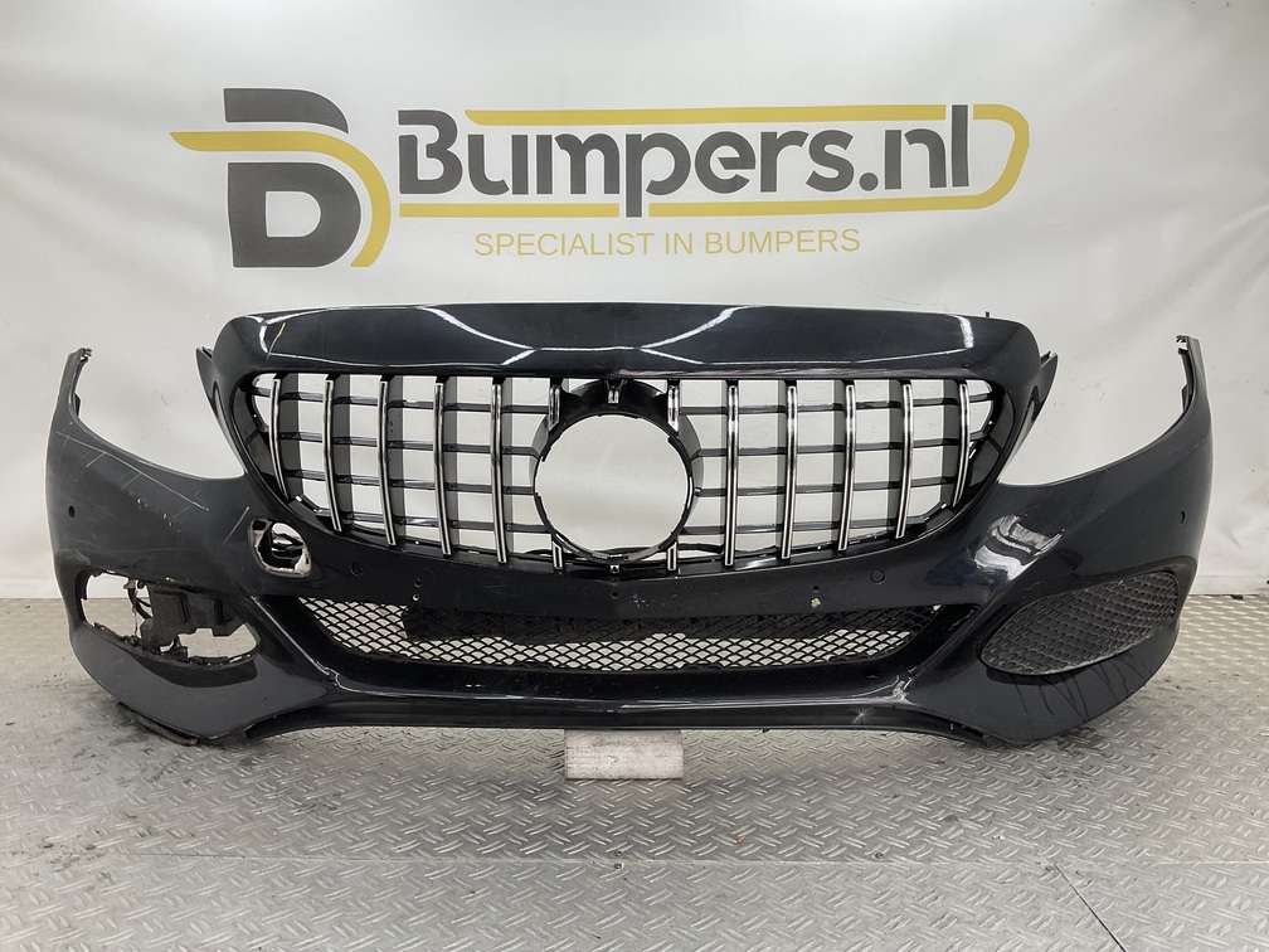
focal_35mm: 29
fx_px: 1063
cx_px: 634
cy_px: 476
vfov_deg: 48.2
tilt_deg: -6.9
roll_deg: -1.1
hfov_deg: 61.7
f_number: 1.8
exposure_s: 1/100
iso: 20
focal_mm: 3
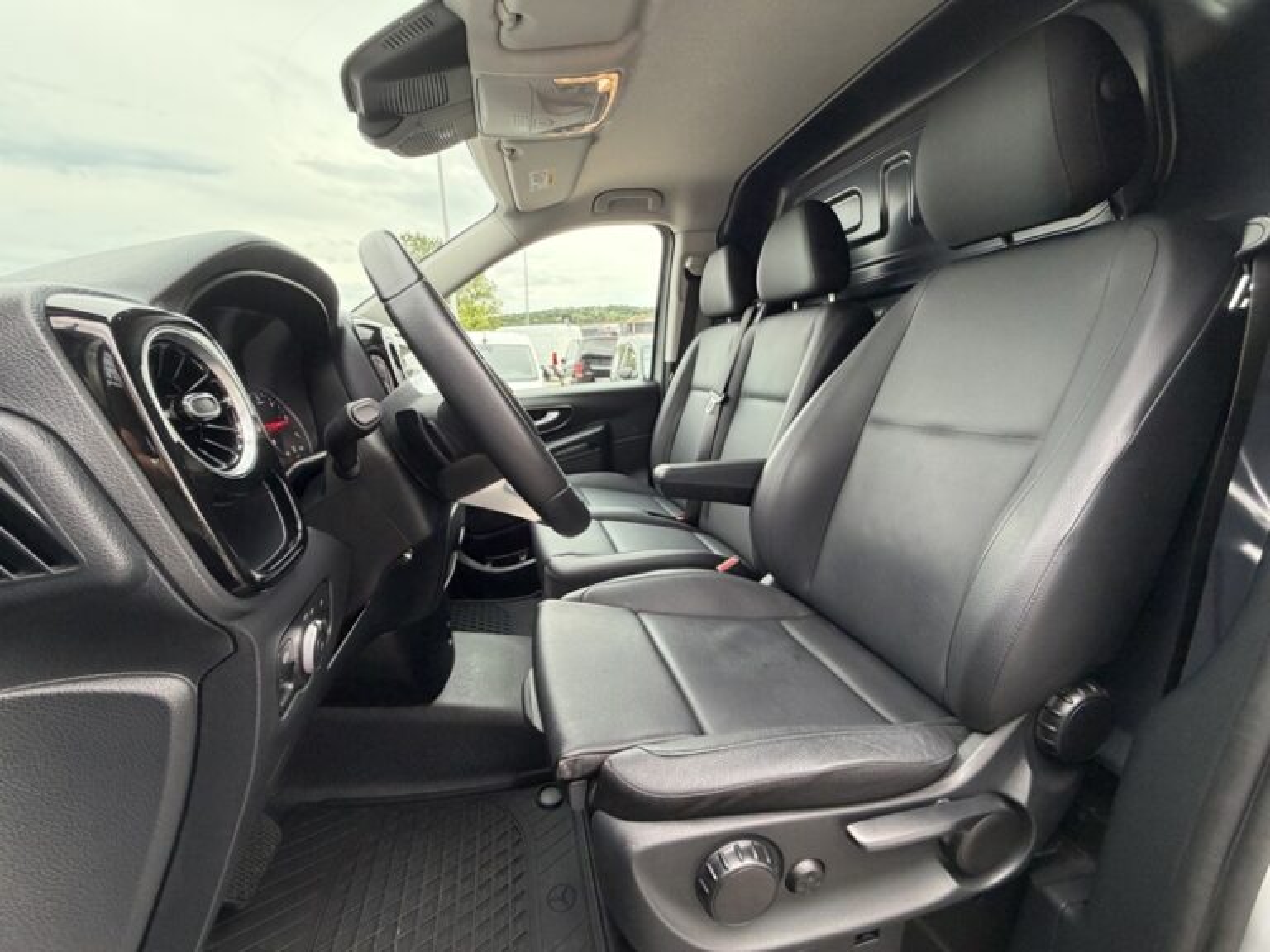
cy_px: 476
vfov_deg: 85.7
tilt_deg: -13.6
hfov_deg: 102.1
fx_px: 514
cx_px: 635
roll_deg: +0.3
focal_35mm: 14
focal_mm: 2.22
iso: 250
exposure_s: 1/121
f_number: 2.2
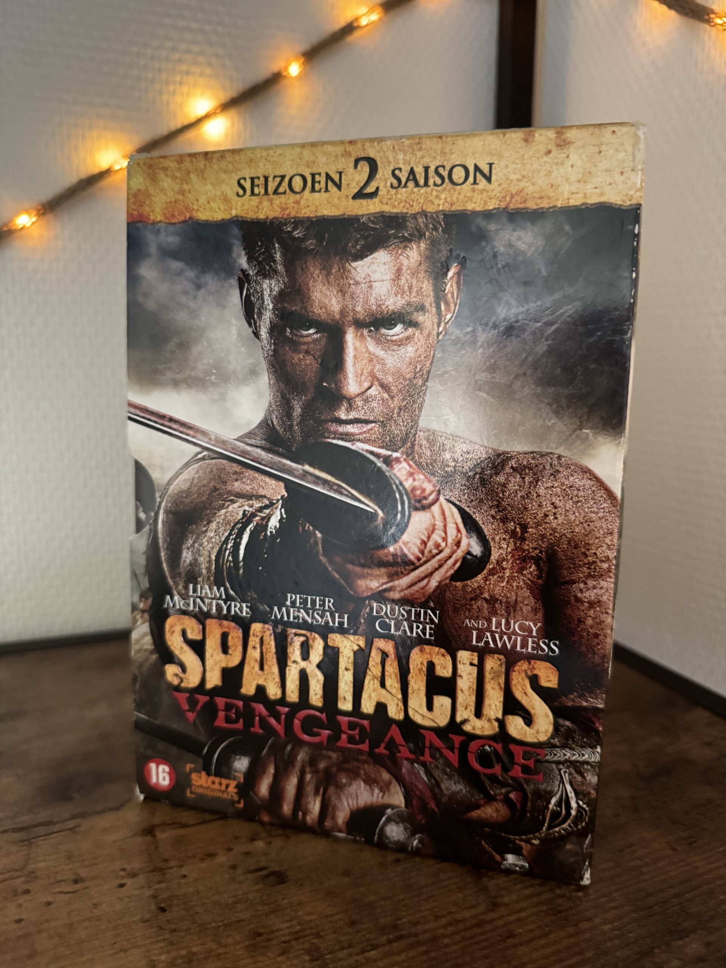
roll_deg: -0.6
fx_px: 671
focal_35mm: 24
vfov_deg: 71.6
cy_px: 484
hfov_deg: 56.8
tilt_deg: -10.8
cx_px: 363
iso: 1000
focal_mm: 6.76
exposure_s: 1/30
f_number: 1.78
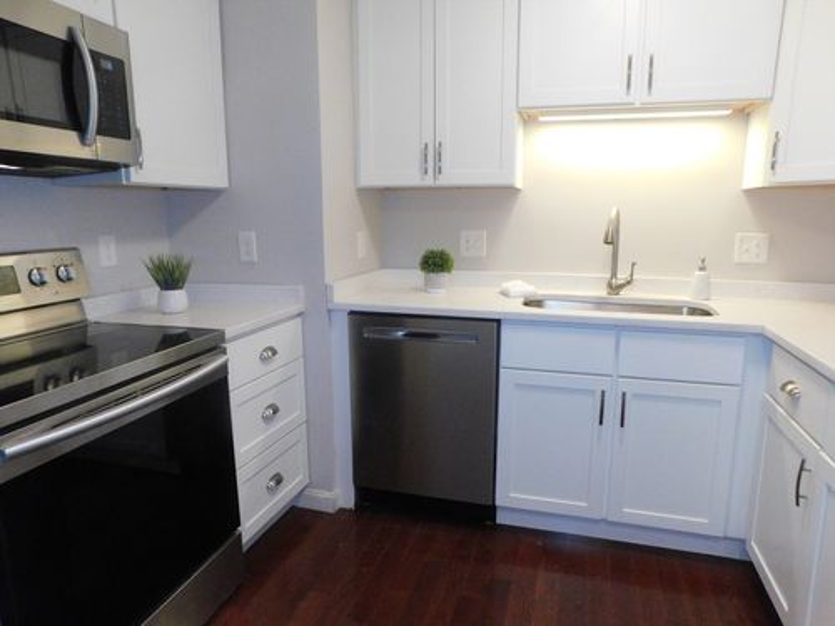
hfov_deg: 73.9
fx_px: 555
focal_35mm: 23
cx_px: 418
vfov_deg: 58.9
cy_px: 313
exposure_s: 1/125
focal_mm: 4
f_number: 3
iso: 800
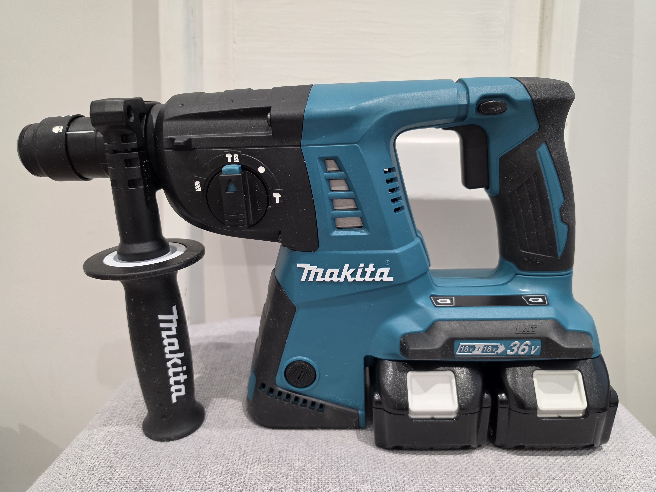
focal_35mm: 23
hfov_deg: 73.9
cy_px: 246
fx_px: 436
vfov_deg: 58.9
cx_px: 328
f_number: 1.4
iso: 200
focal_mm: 6.5
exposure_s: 1/100
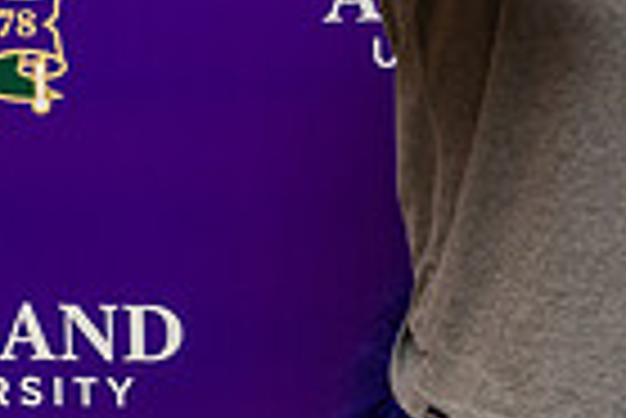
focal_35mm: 276
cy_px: -239
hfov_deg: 7.3
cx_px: 966
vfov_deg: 4.9
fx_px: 4804
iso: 1000
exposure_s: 1/200
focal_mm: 60
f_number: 5.6
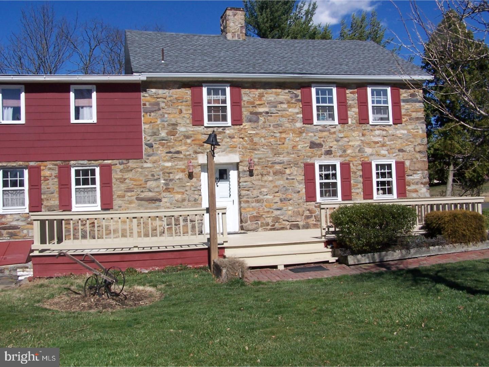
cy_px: 184
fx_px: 537
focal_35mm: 38
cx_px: 244
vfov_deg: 37.7
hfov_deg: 49.0
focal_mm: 6.3
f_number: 5.6
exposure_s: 1/500
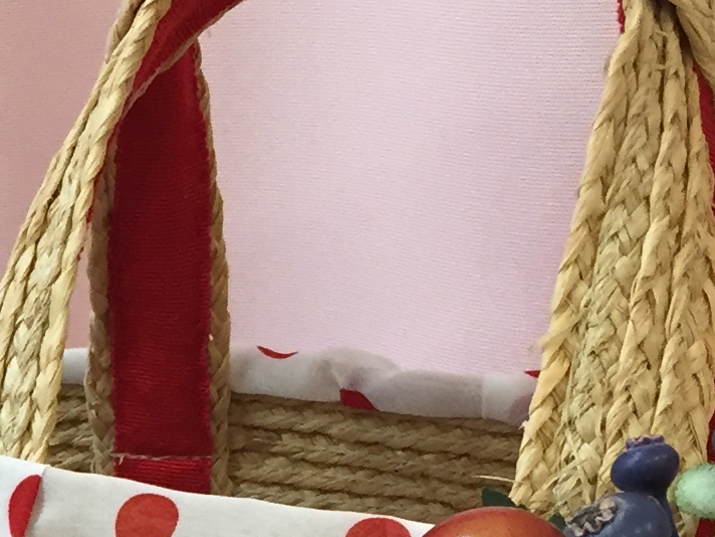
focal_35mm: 133
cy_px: 863
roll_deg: +3.4
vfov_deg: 10.7
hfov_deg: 13.8
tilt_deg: -22.9
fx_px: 2747
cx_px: -402
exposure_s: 1/30
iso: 50
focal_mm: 4.15
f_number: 2.2
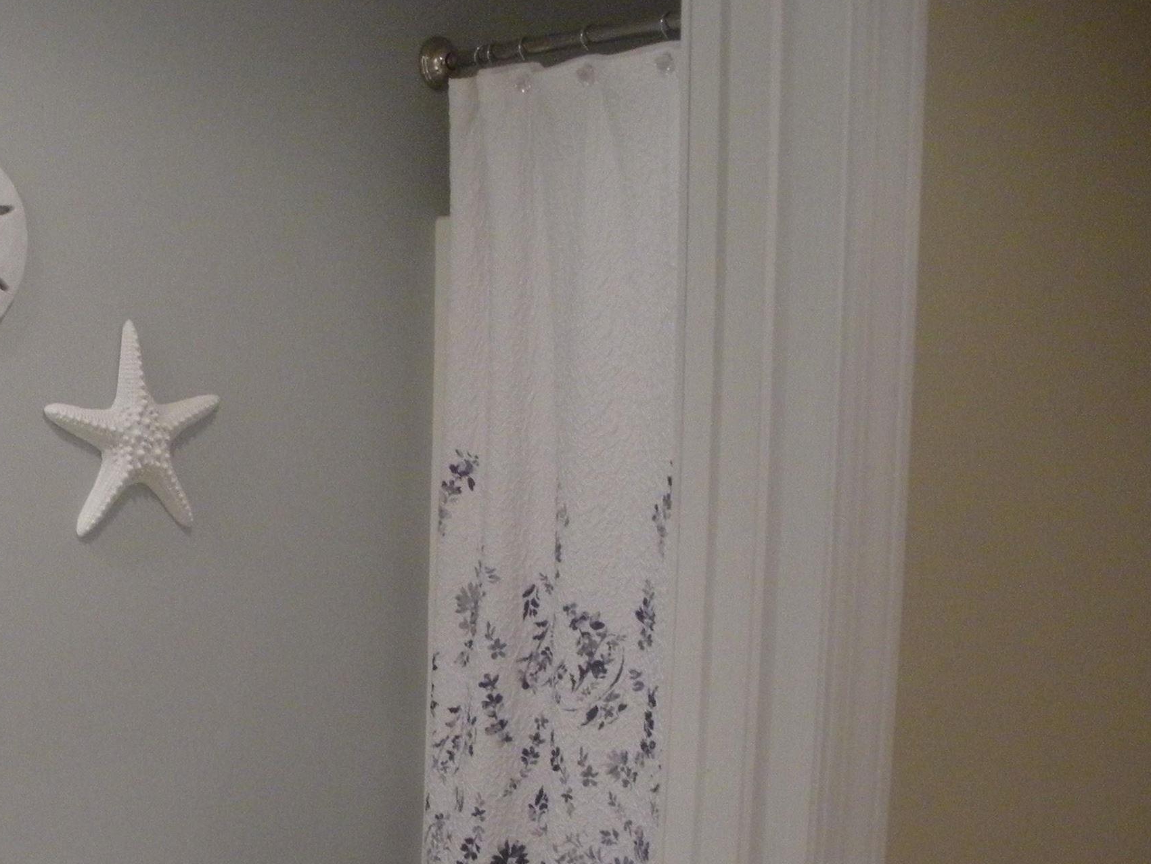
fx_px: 2161
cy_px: 750
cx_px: 122
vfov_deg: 22.1
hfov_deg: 28.7
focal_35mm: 65
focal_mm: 6.3
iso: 400
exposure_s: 1/49.8
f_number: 3.5
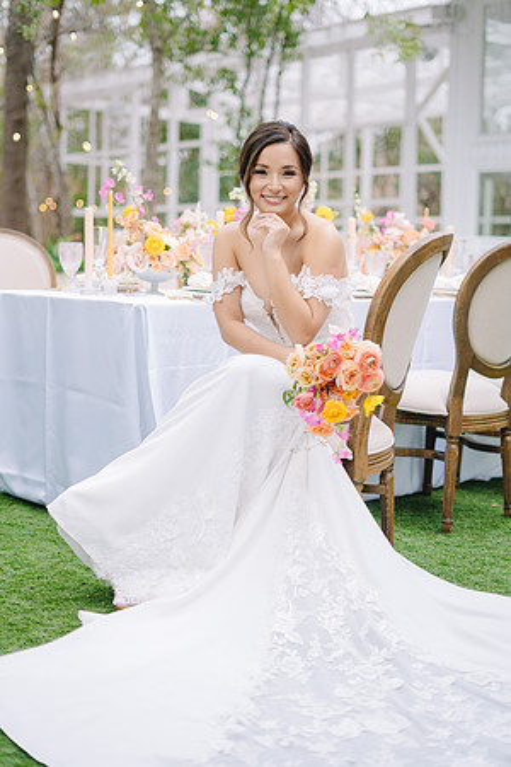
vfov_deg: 39.6
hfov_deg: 27.0
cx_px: 256
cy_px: 384
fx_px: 1065
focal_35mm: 50
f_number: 2
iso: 50
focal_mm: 50
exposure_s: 1/160
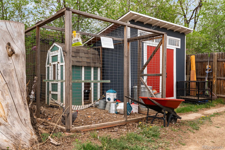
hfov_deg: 59.5
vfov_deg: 41.7
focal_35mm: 32
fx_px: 197
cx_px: 112
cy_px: 75
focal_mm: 31.5
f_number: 8
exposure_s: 1/200
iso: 200
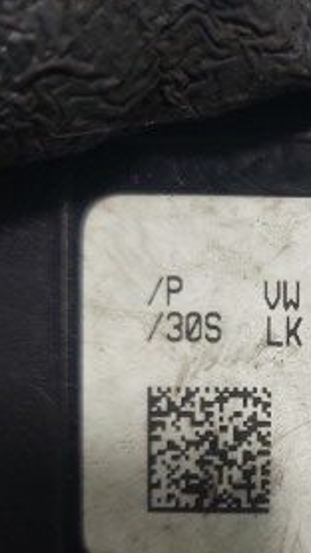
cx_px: 381
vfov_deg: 33.1
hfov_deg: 18.1
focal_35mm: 63
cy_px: 359
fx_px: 923
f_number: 1.8
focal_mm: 5.23
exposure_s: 1/100
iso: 80
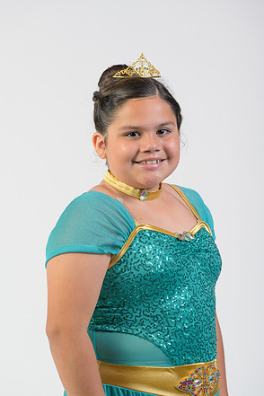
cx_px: 130
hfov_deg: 6.9
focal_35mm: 199
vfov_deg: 10.3
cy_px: 195
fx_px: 2189
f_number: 6.3
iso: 400
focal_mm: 195
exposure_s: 1/160
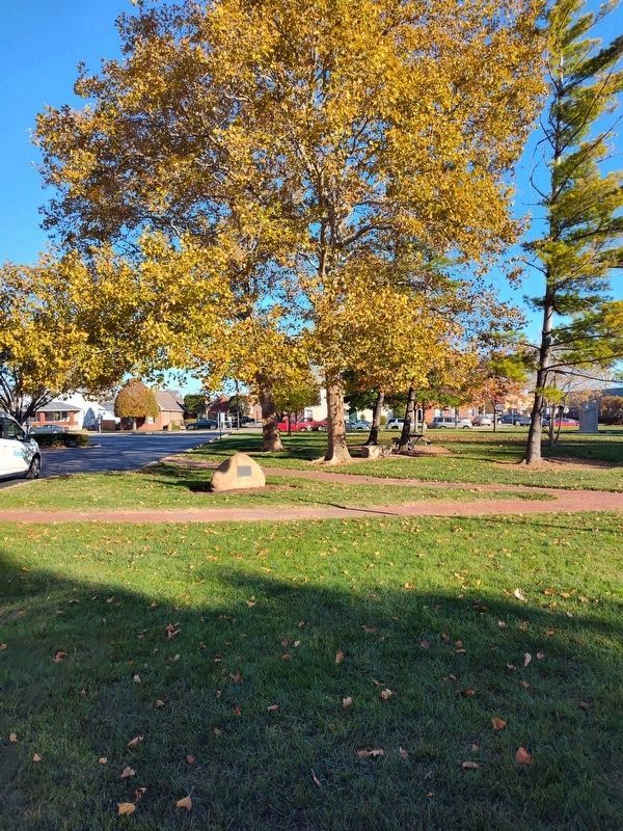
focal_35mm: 23
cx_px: 312
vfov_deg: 73.9
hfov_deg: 58.9
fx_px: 552
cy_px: 416
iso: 100
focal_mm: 5.56
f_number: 1.8
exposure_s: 1/860
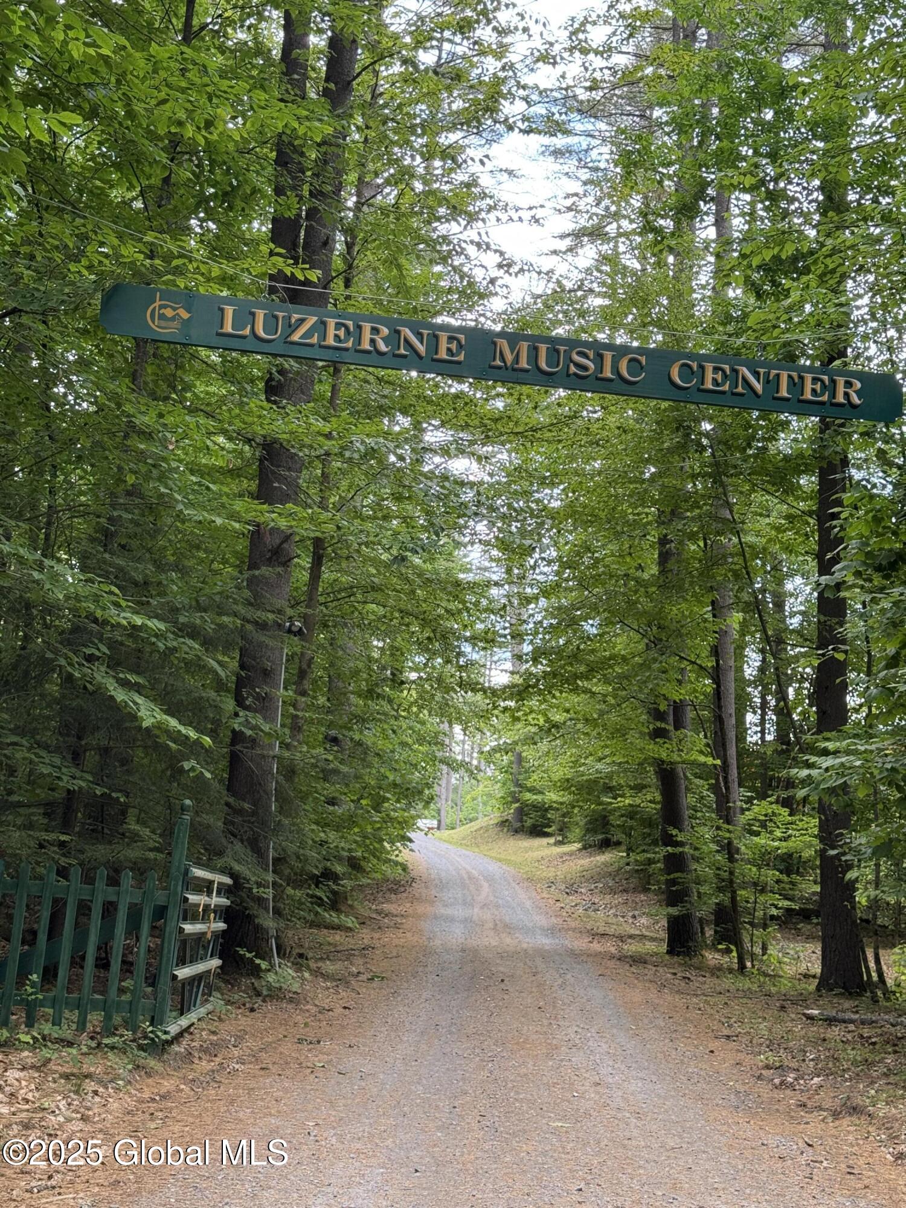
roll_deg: -2.5
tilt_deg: +9.8
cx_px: 453
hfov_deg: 30.3
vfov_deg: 39.7
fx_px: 1675
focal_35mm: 48
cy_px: 604
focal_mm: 6.76
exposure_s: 1/204
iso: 64
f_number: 1.78
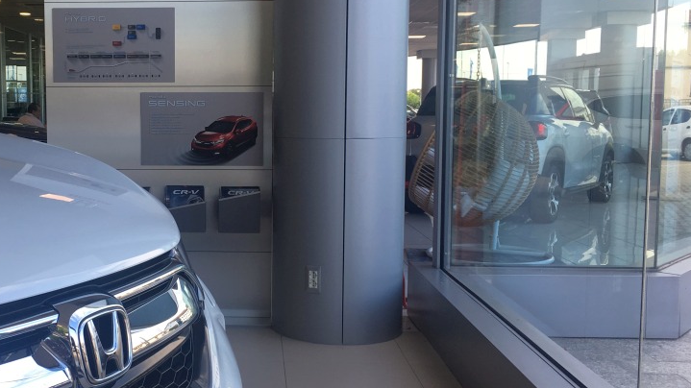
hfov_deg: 44.4
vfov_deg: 26.5
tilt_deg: -5.1
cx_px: 201
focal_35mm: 45
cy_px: 188
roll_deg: -0.4
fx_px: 824
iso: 25
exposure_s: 1/102
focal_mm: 4.15
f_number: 2.2
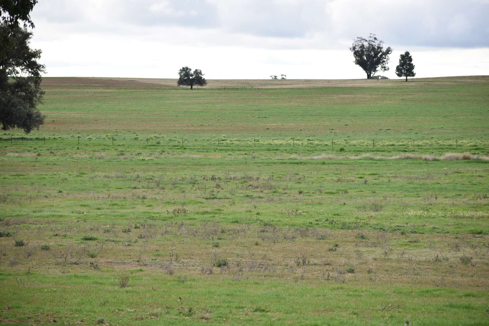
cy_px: 163
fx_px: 2547
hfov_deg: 11.0
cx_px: 244
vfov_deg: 7.3
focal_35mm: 188
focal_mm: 125
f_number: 6.3
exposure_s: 1/160
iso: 100
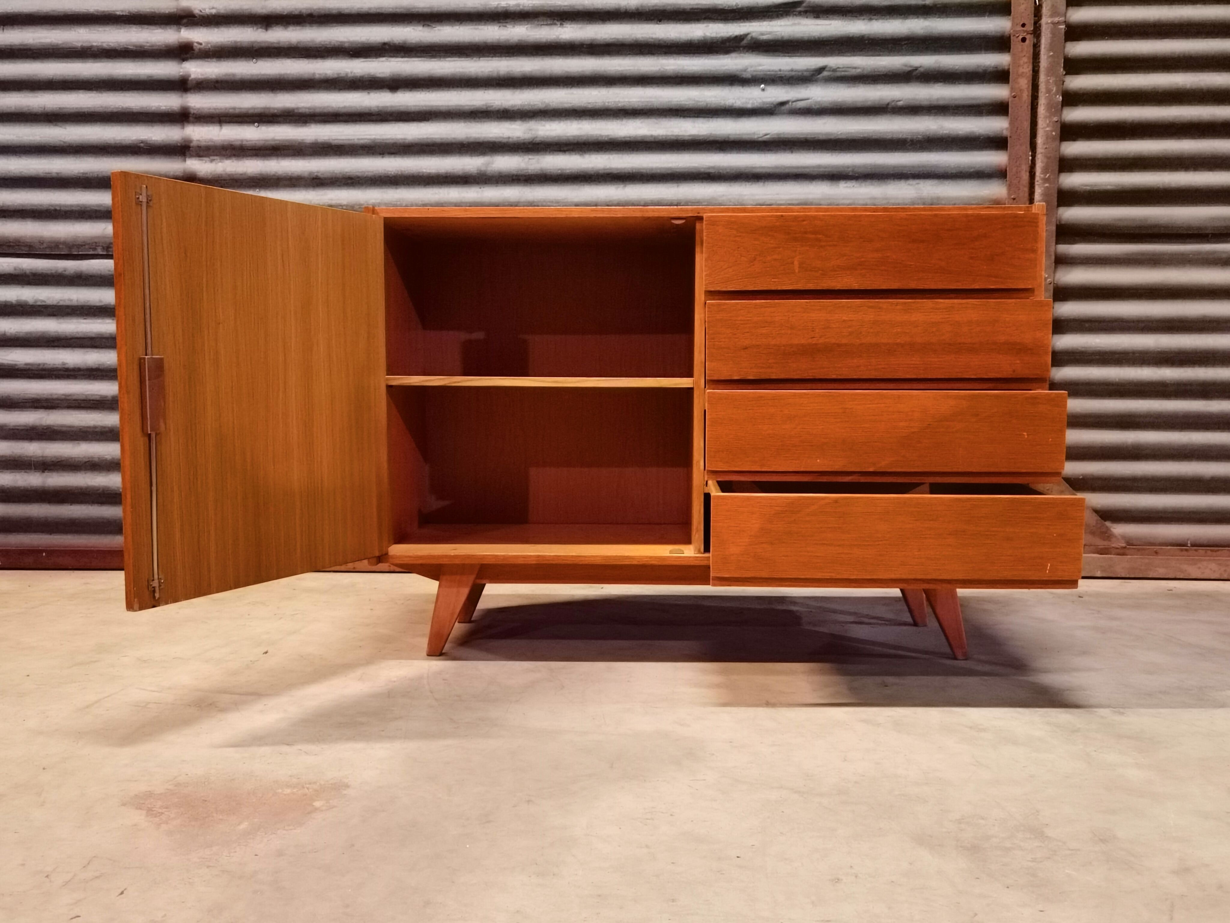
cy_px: 462
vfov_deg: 42.9
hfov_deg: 55.4
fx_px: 1173
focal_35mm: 33
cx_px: 615
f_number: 1.9
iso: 1250
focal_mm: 6.71
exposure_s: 1/20
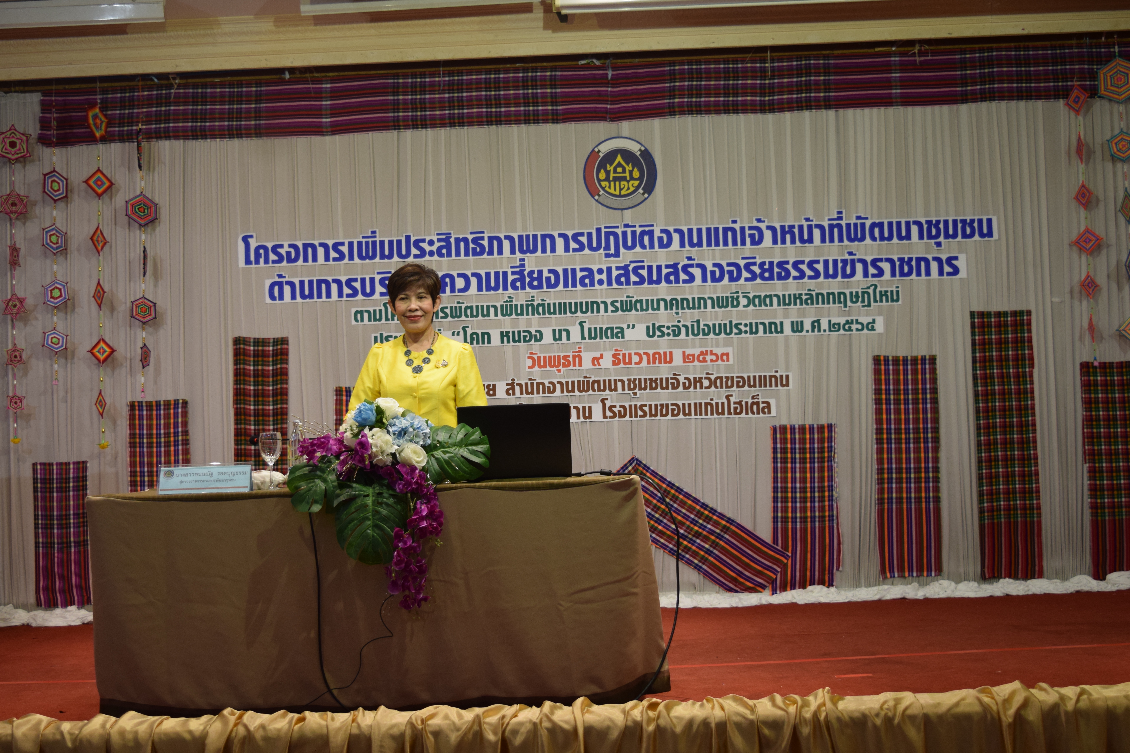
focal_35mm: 46
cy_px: 374
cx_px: 550
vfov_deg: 29.2
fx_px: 1444
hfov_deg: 42.7
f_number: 4.2
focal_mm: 28
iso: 640
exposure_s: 1/60
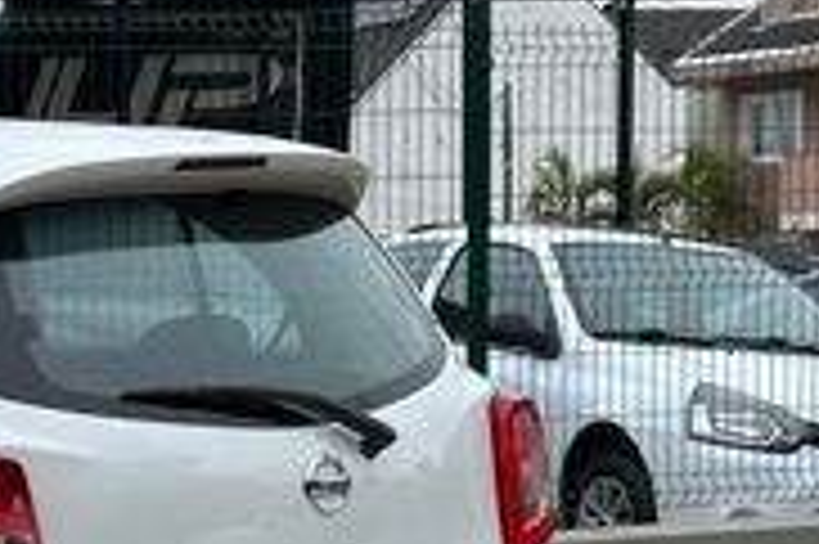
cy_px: 508
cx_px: -207
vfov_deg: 10.5
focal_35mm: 129
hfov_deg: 15.2
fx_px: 2932
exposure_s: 1/911
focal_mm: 6.86
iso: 64
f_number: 1.78
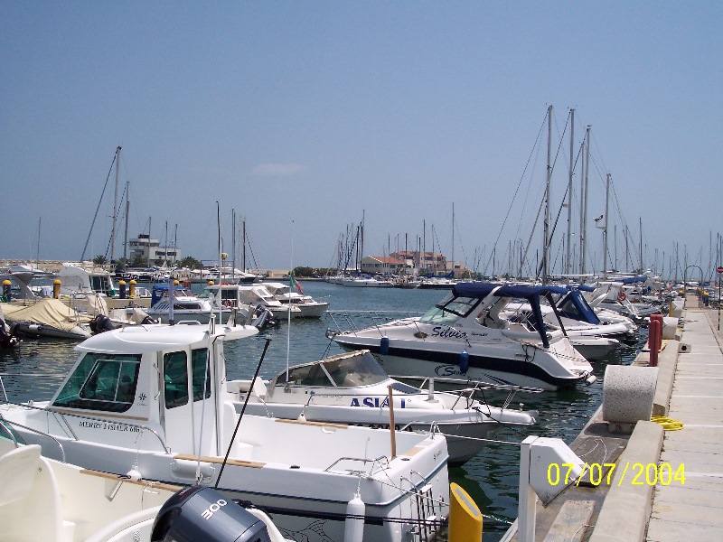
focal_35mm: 38
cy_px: 271
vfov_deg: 37.7
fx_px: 794
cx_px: 362
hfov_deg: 49.0
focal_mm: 8
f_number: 4.8
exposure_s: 1/1000
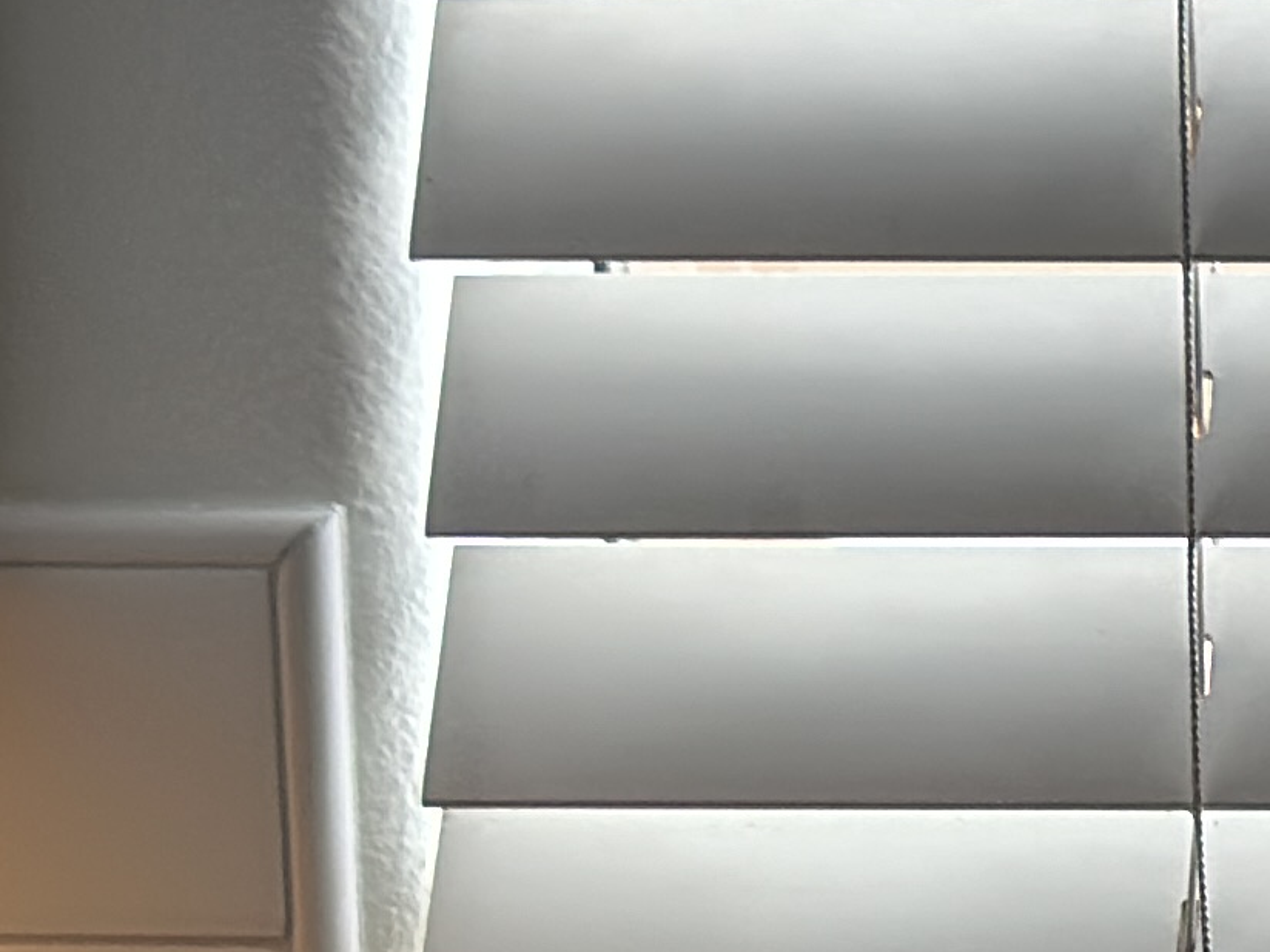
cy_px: 1694
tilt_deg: -6.7
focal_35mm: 235
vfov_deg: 6.2
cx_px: 2429
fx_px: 8622
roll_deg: +0.2
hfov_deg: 8.1
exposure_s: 1/206
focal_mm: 6.86
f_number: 1.78
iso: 80
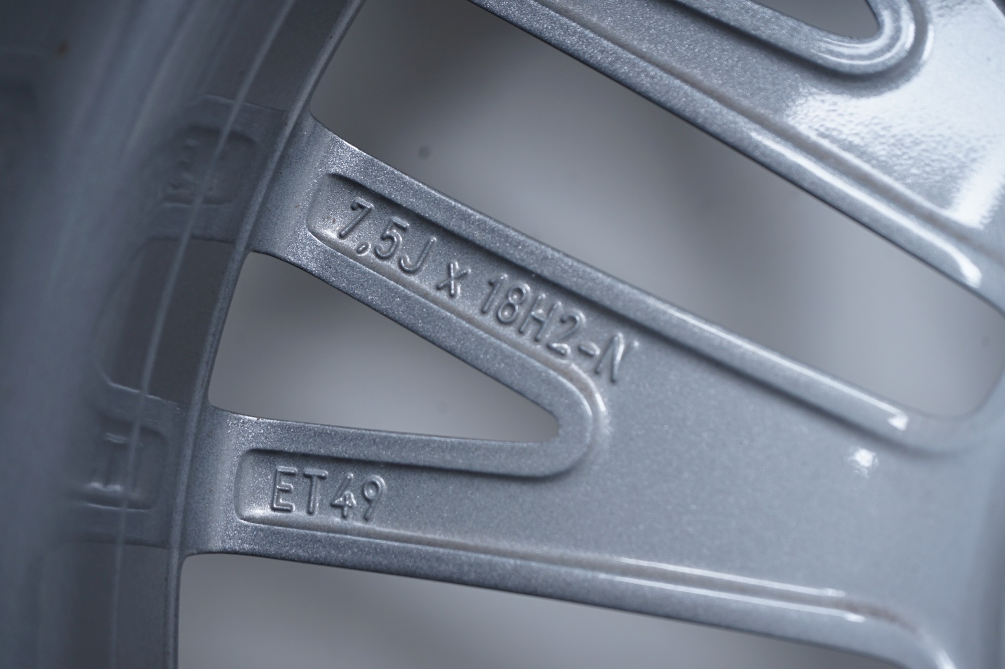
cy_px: 334
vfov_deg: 21.2
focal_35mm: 64
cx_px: 502
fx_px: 1785
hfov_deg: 31.4
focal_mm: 64
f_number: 7.1
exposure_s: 1/100
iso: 250
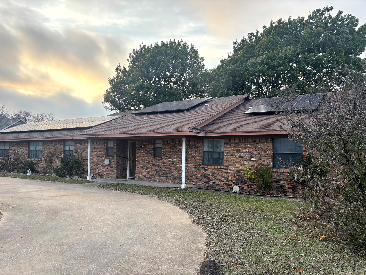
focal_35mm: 26
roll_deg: -0.4
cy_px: 138
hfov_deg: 67.3
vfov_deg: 53.1
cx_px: 183
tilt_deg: +2.0
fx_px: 275
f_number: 1.6
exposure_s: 1/258
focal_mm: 5.96
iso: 50
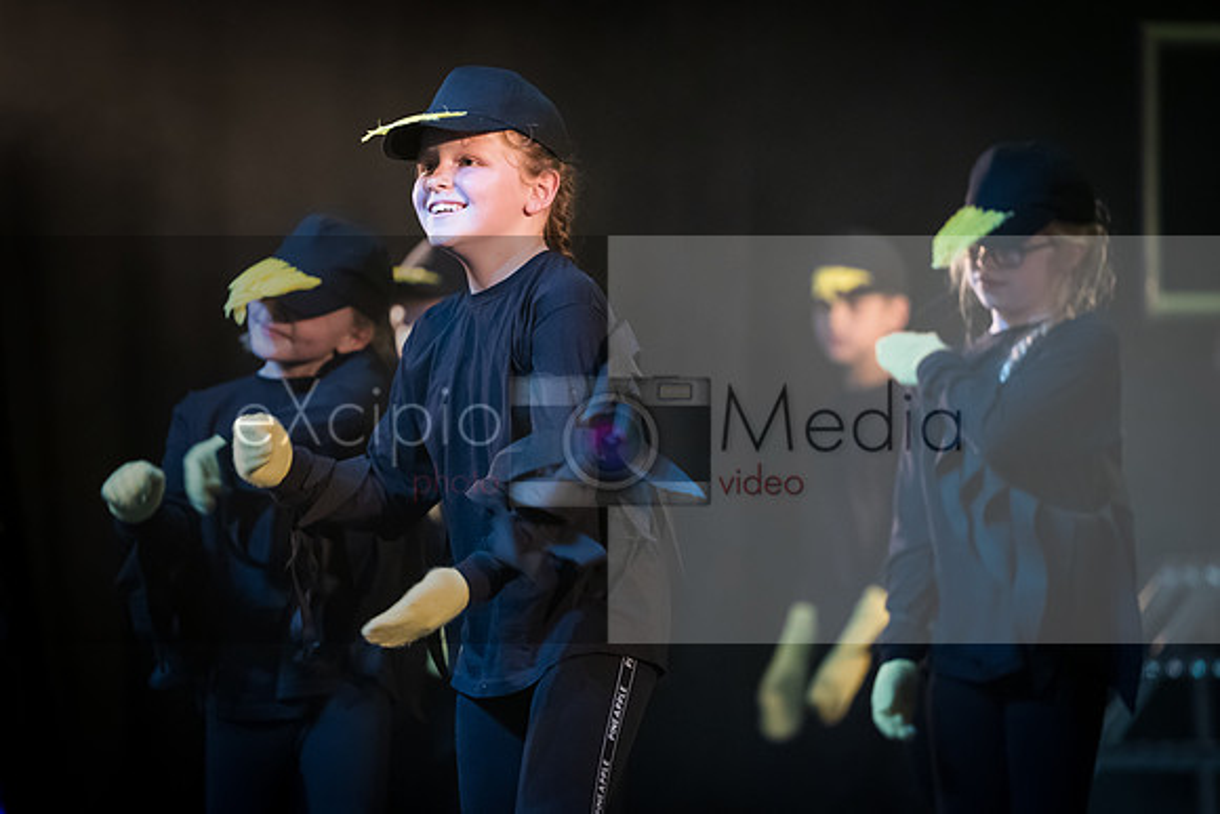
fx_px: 7475
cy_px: 412
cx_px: 562
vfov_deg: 6.2
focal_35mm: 221
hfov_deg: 9.3
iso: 4000
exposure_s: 1/250
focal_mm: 200
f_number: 2.8
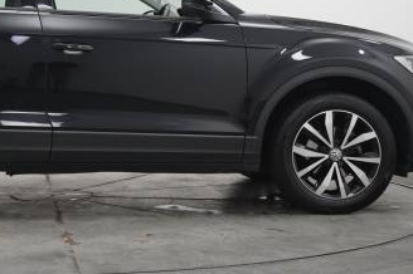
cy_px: 69
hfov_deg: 25.2
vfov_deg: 17.2
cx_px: 73
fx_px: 905
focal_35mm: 79
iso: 2500
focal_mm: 27
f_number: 4.5
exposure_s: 1/200
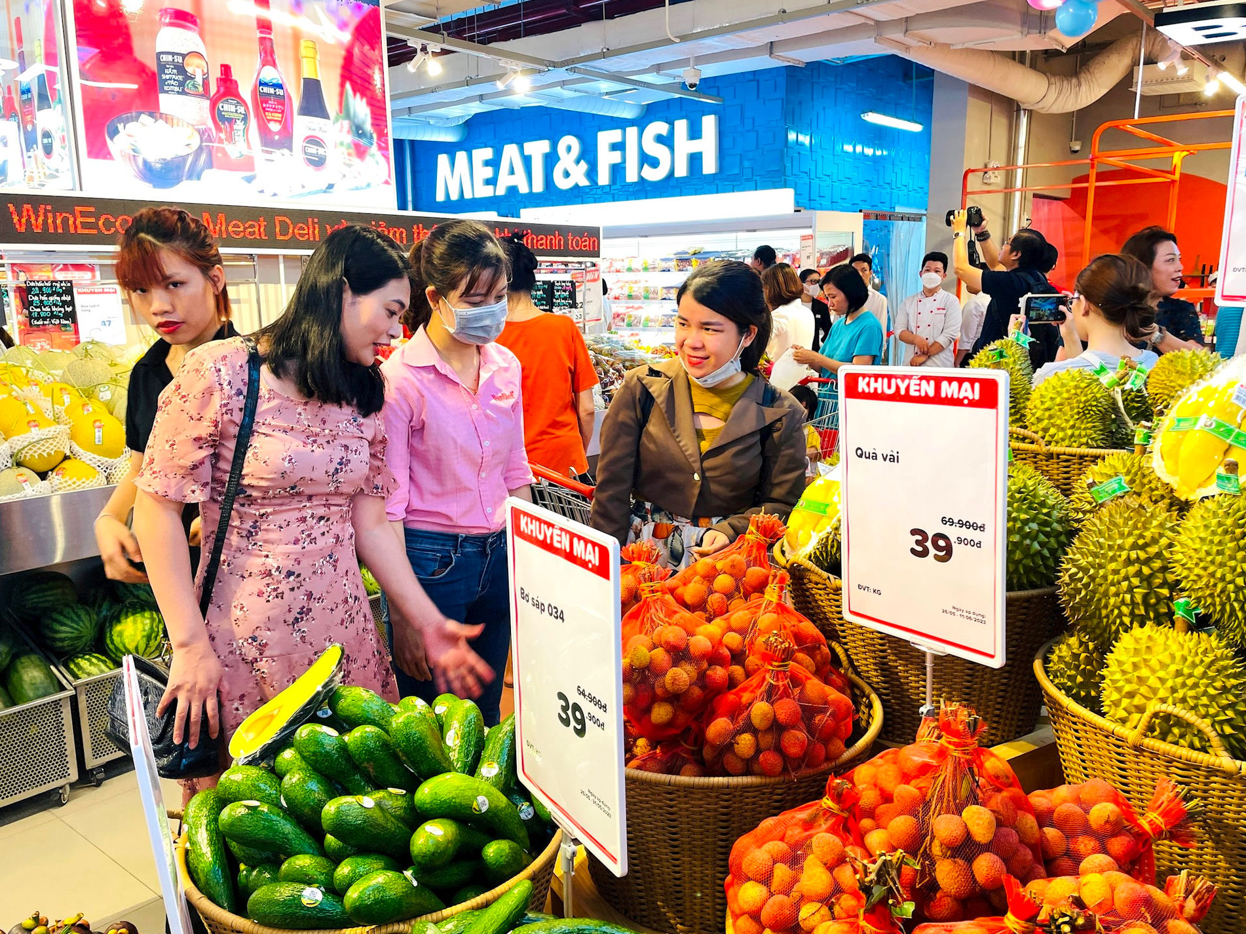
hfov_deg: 63.4
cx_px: 617
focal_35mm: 28
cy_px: 490
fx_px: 1008
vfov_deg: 49.7
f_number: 1.6
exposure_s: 1/100
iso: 64
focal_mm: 4.2
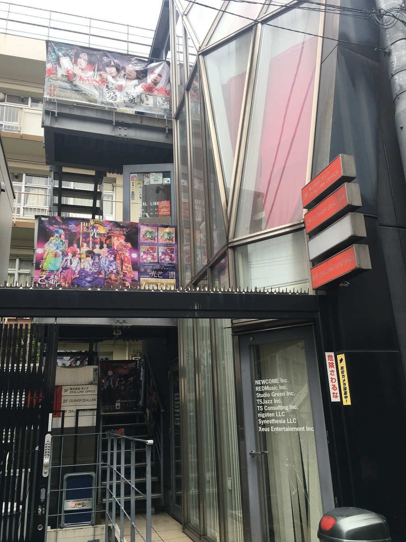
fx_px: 454
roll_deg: +3.2
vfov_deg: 61.7
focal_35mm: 29
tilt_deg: +19.2
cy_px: 271
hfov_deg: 48.2
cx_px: 203
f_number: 2.2
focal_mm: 4.15
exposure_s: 1/136
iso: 25
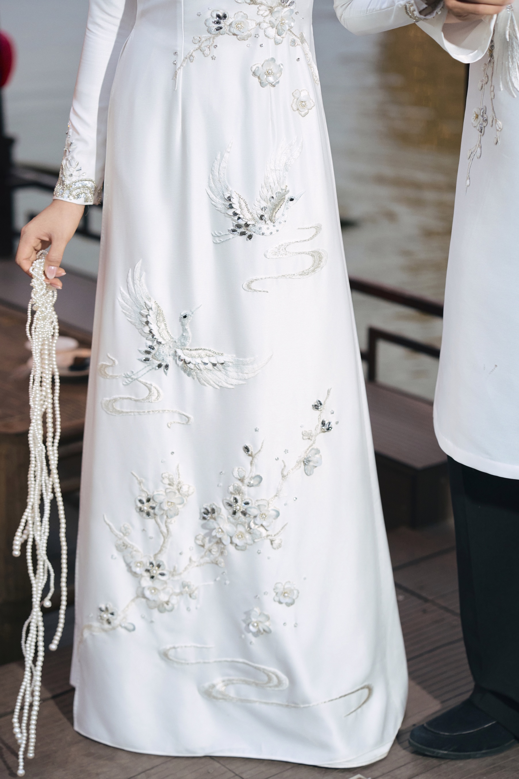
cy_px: 390
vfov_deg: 23.9
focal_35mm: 85
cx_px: 260
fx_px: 1838
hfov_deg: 16.1
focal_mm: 85
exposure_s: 1/640
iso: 800
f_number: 2.8
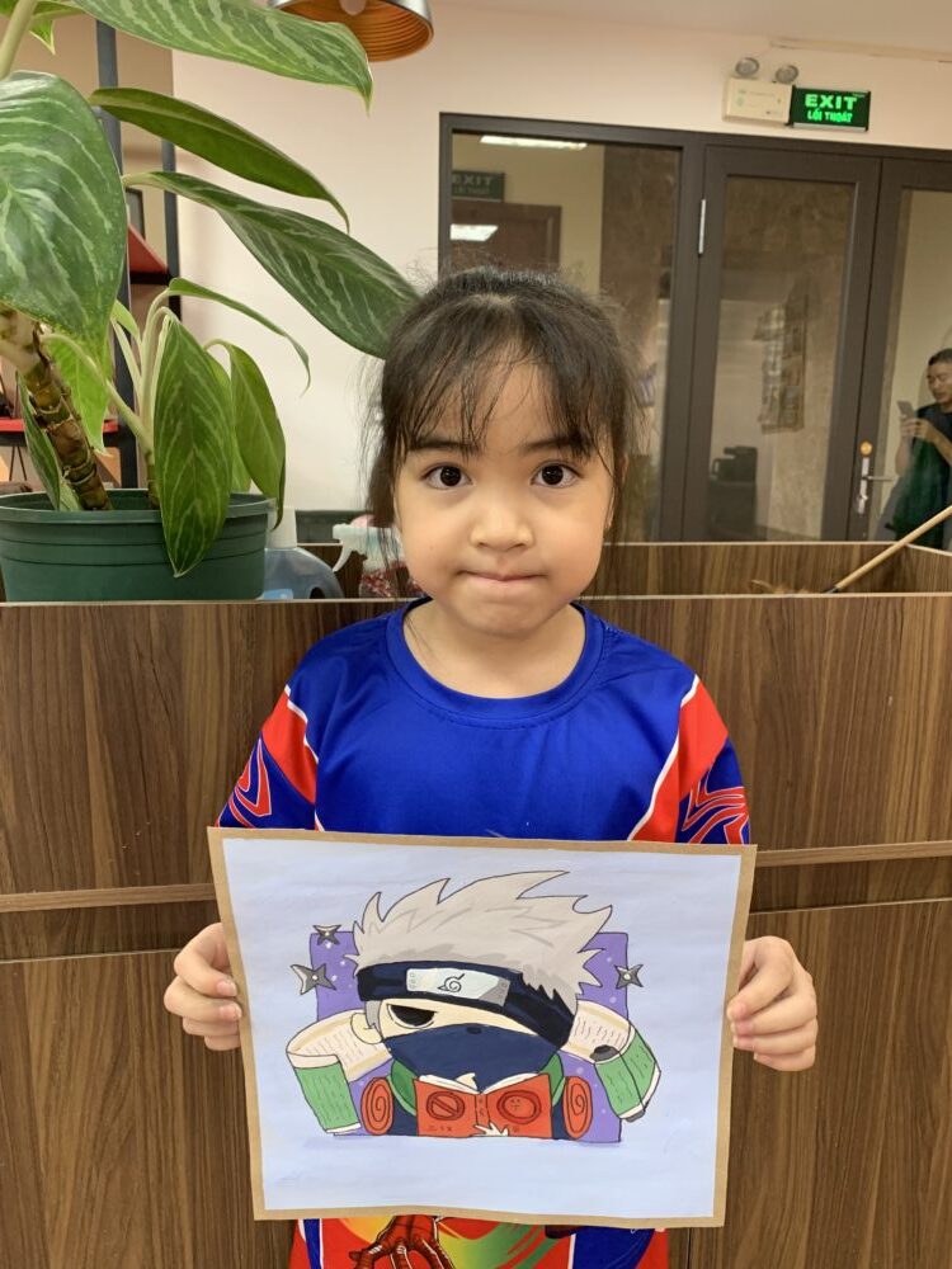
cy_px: 634
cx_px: 476
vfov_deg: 67.3
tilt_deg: -9.8
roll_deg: -1.2
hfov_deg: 53.1
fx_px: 953
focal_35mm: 26
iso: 125
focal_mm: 4.25
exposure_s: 1/60
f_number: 1.8
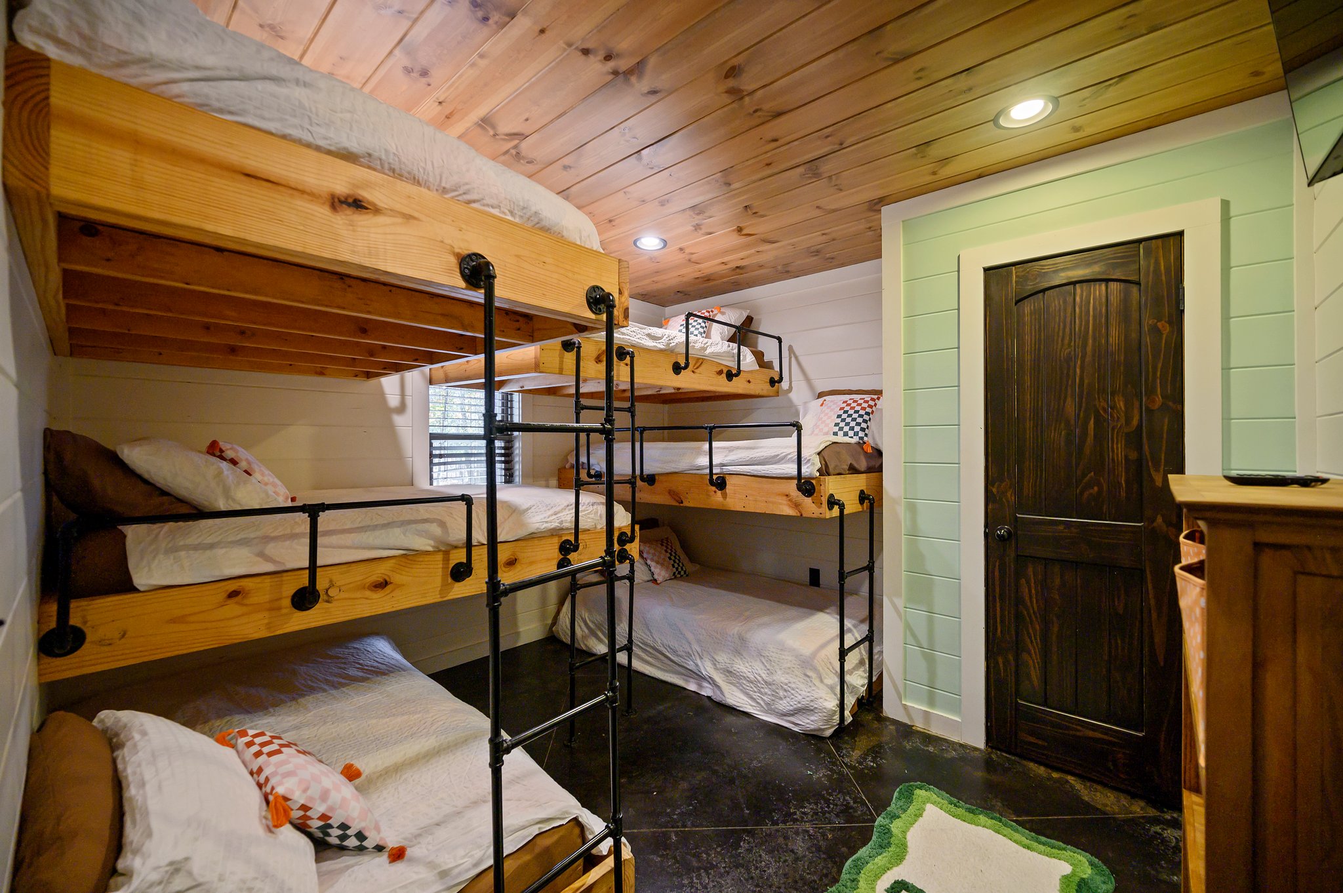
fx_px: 522
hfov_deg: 104.3
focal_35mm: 14
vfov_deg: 81.1
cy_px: 446
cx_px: 672
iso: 500
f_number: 4
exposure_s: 1/80
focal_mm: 14
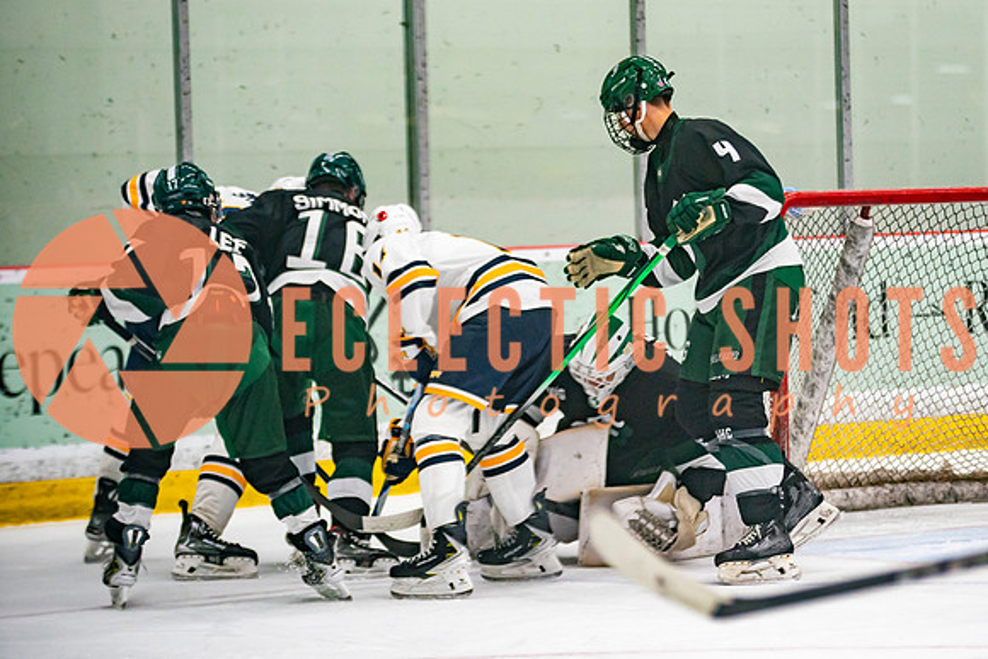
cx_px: 679
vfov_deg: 7.6
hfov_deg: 11.4
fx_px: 4957
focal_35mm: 181
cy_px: 262
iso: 2000
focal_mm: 130
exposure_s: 1/640
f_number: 2.8
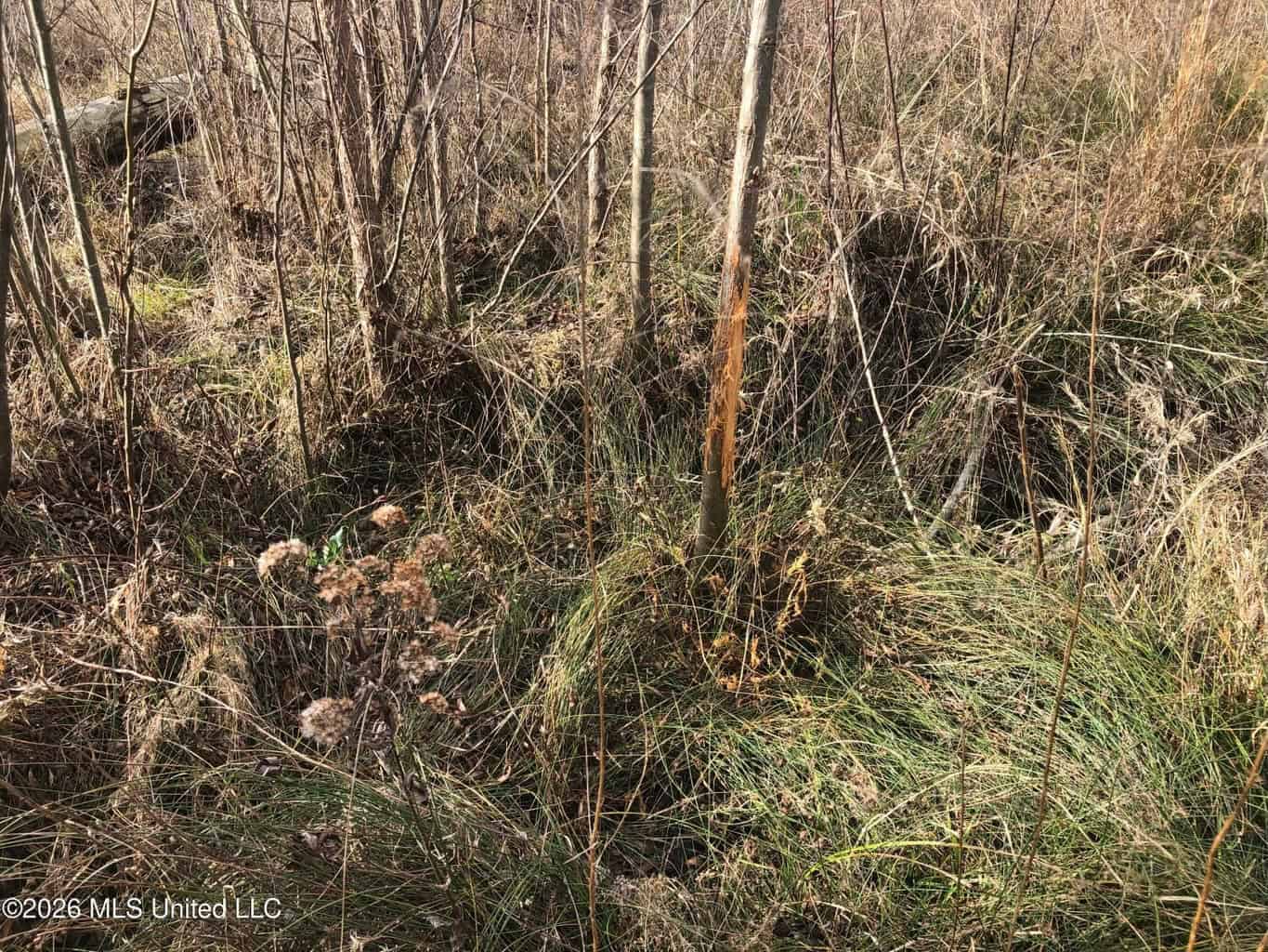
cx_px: 634
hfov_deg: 63.4
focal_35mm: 28
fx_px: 1026
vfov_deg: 49.8
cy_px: 476
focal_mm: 4
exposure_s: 1/410
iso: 20
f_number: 1.8
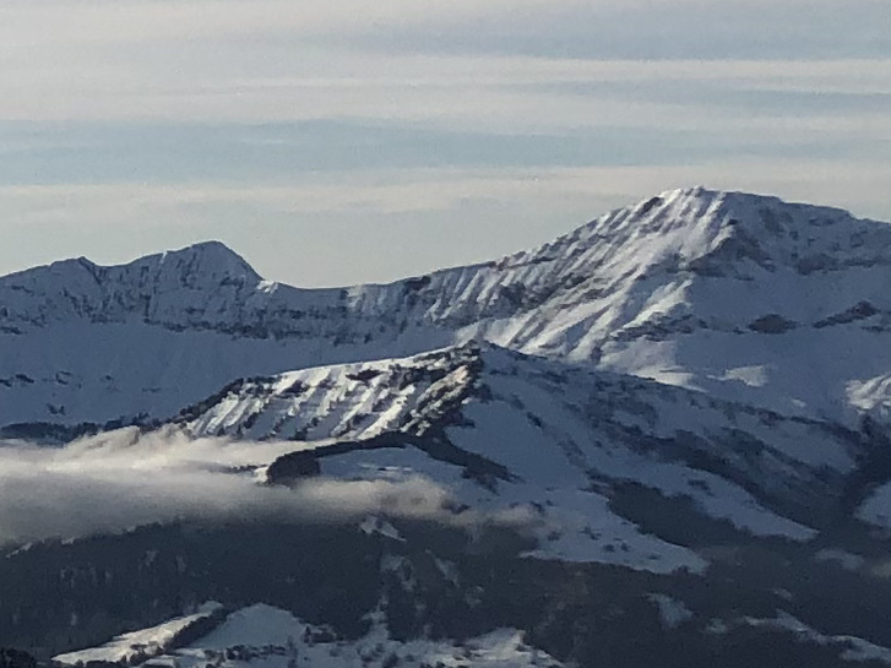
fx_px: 3963
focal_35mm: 154
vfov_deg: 9.6
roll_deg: +1.2
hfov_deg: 12.2
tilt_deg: -1.9
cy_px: 461
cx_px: -473
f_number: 1.8
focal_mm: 4
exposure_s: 1/4049
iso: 20
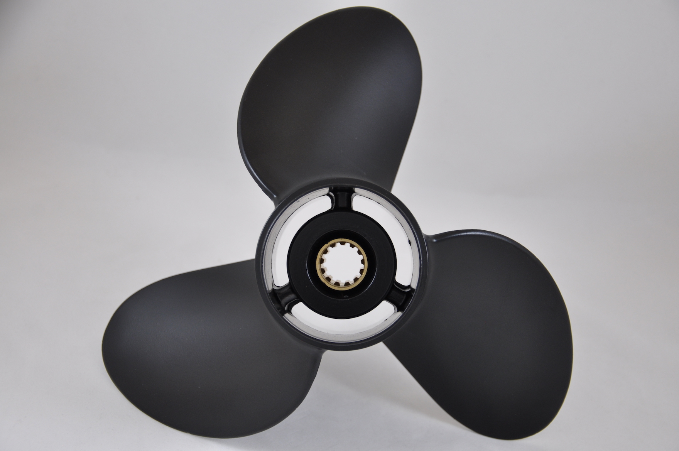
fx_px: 1356
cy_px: 226
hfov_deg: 28.1
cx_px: 340
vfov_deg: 18.9
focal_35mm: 72
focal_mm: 48
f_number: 5.6
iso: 400
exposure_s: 1/30
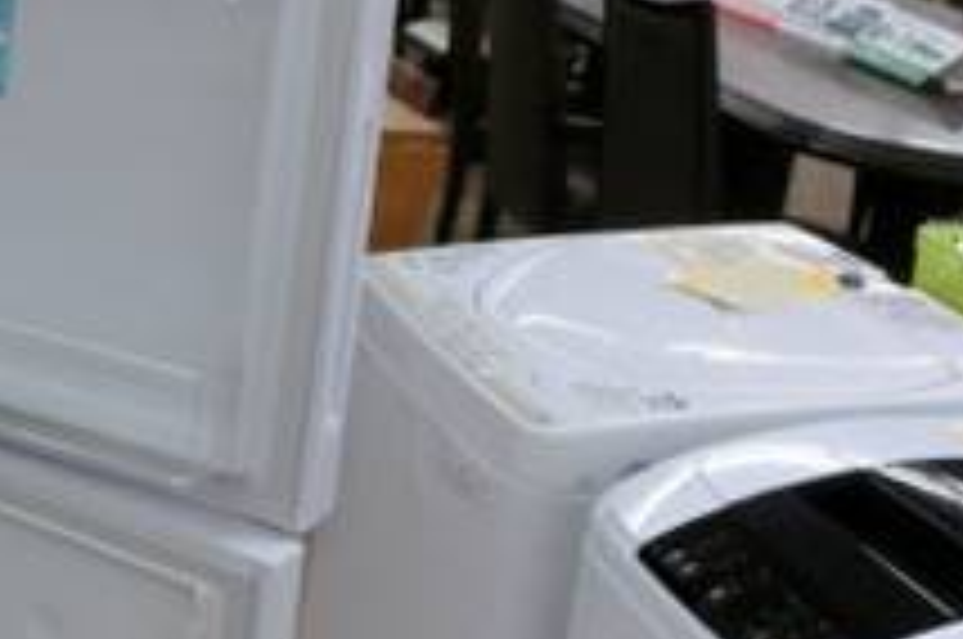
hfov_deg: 24.1
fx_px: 1950
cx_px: -315
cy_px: 248
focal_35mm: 73
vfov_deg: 18.6
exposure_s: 1/125
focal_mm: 4.4
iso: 125
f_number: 3.3
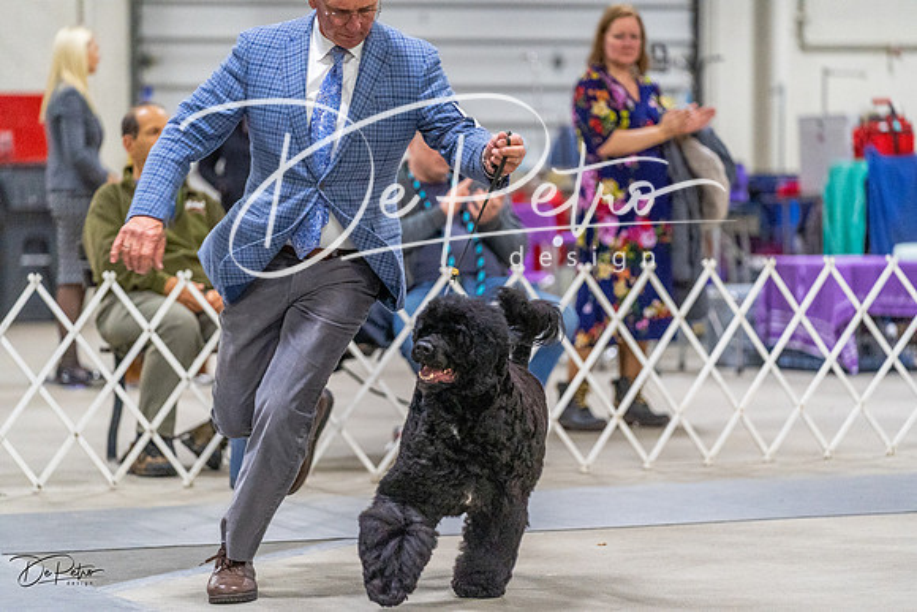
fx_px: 3923
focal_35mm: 154
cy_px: 306
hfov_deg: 13.3
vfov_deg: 8.9
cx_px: 458
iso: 6400
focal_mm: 154
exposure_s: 1/320
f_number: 3.2
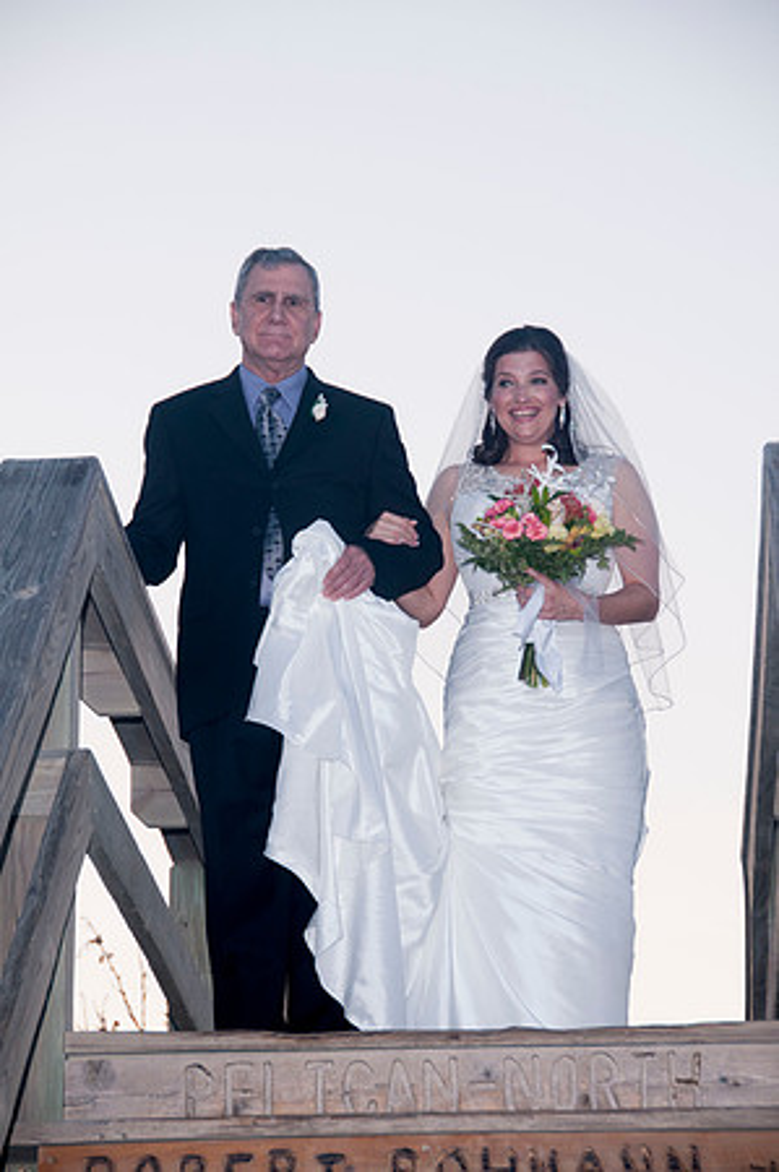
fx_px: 4636
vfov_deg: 14.4
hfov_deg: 9.6
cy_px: 586
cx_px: 390
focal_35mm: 142
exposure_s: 1/250
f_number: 6.3
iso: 400
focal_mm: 95
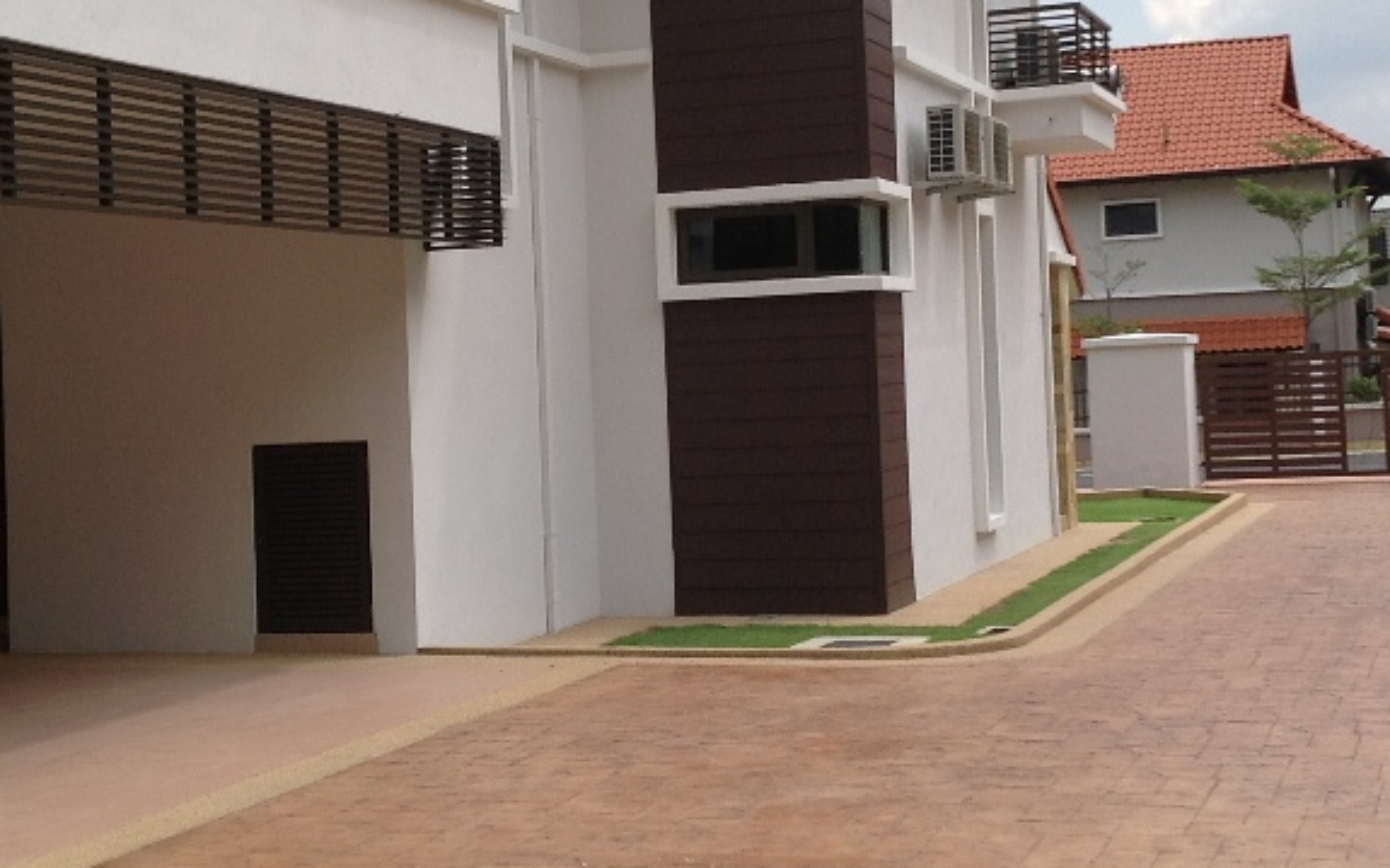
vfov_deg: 19.6
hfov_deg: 31.1
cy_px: 301
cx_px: 648
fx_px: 2499
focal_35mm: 66
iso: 80
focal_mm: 4.28
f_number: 2.4
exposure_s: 1/1439
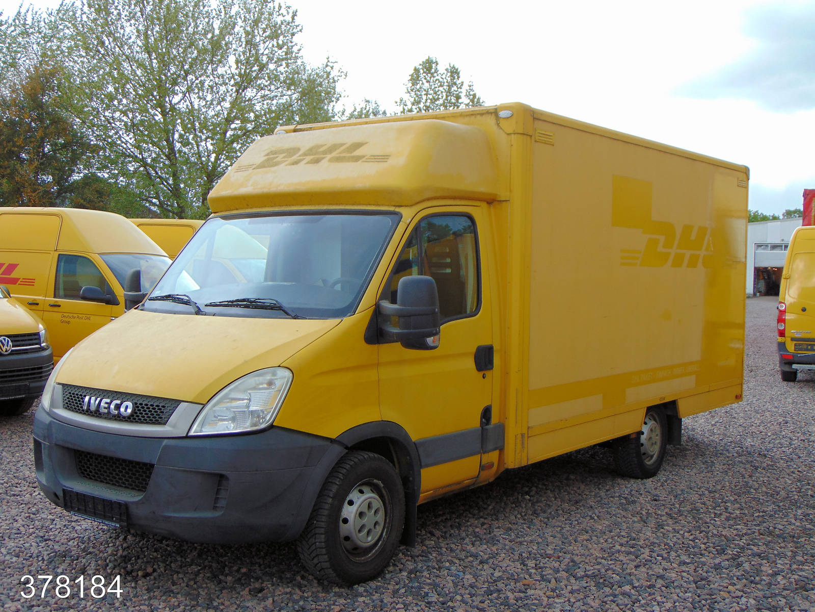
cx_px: 408
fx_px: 989
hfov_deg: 44.8
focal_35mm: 42
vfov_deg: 34.3
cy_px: 306
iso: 80
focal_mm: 7.6
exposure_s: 1/80
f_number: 3.3
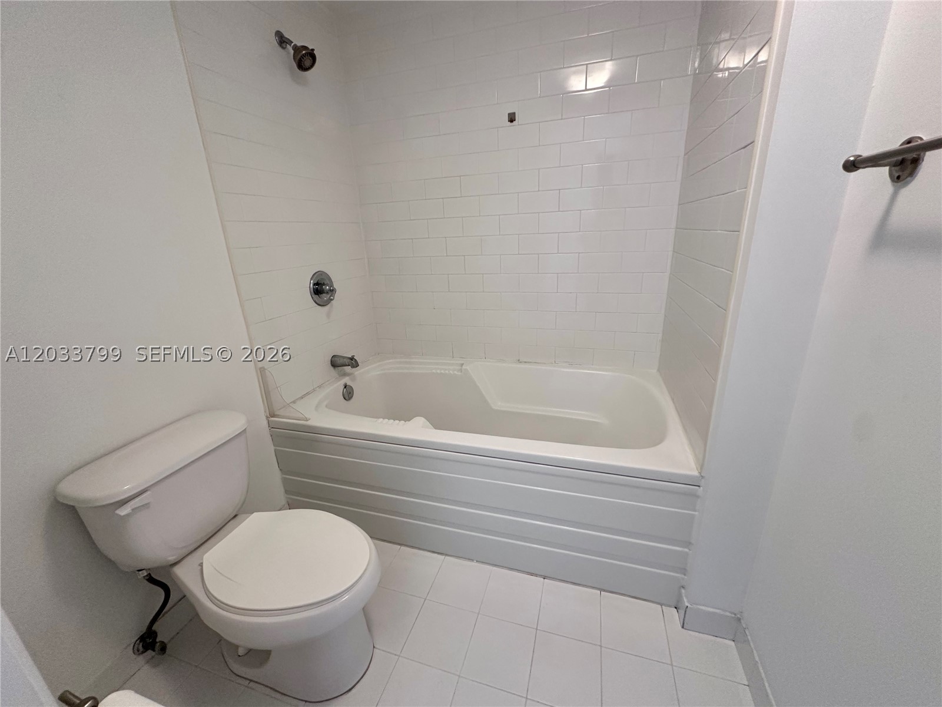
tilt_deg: -17.3
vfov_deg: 85.7
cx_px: 471
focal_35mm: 14
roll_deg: +1.9
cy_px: 354
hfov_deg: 102.1
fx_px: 381
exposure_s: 1/60
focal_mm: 2.22
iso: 200
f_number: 2.2
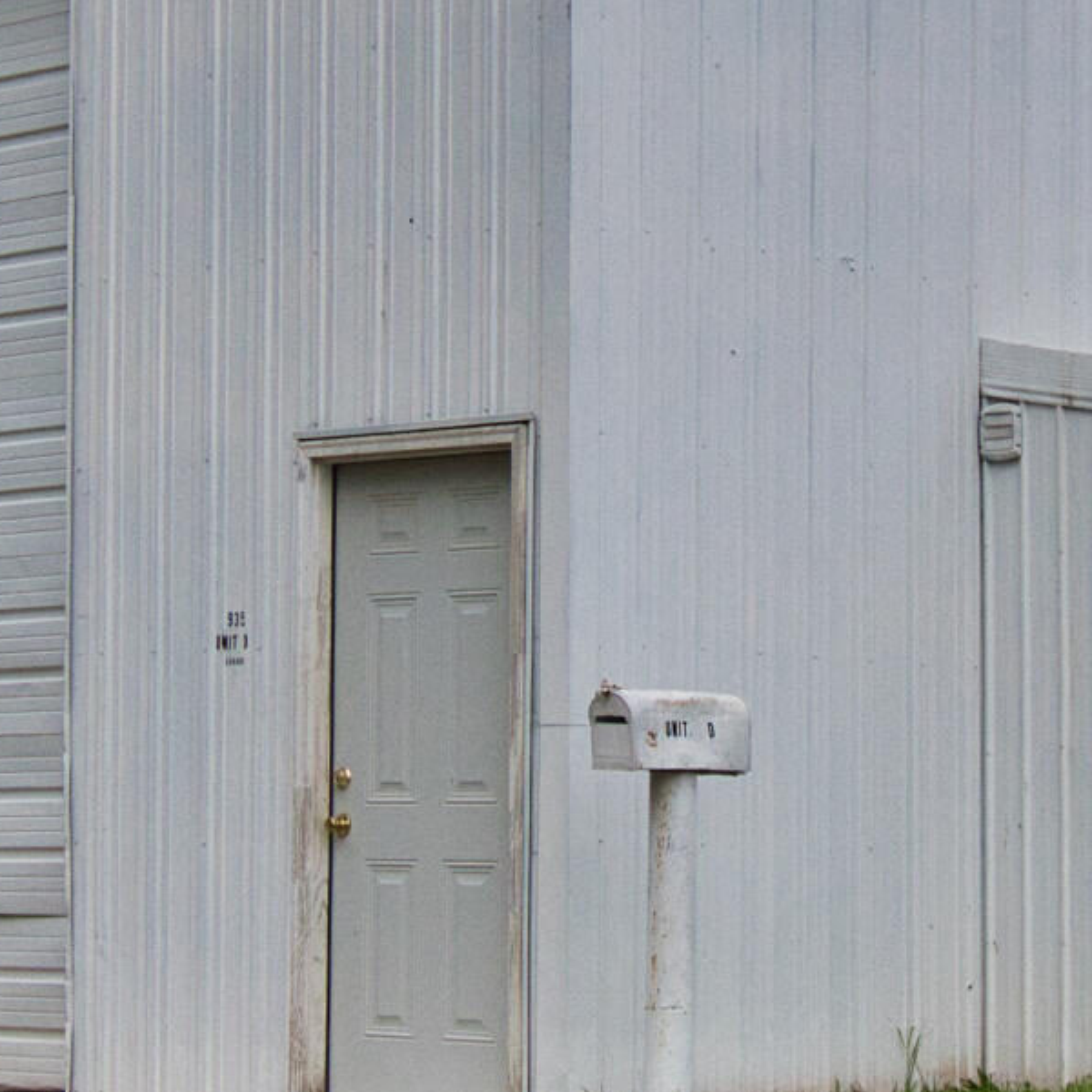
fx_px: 4323
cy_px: 304
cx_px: 621
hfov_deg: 14.4
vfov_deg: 14.4
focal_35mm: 121
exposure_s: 1/4000
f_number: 6.3
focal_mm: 19
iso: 640
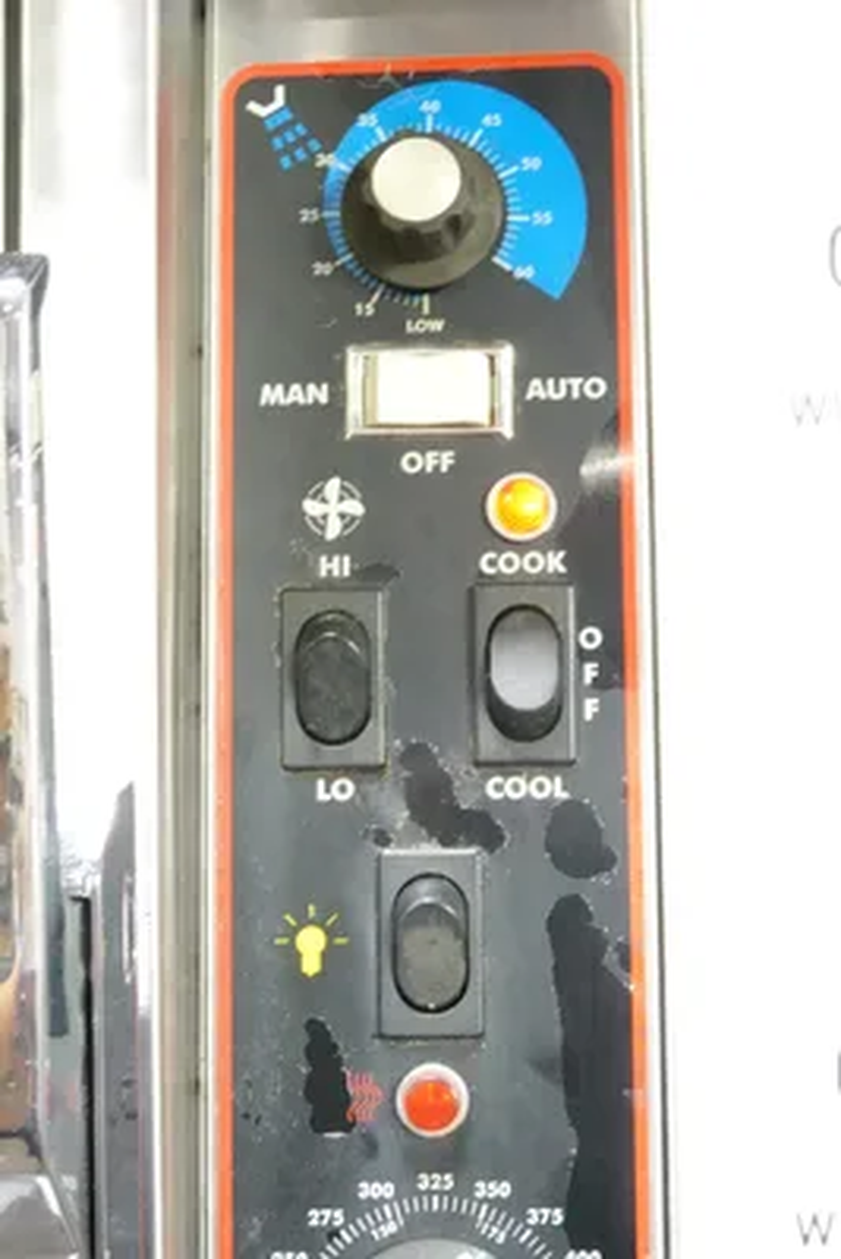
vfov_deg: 36.2
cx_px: 420
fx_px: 1925
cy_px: 630
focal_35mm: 55
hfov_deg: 24.6
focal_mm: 20.26
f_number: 10
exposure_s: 1/10
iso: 6400
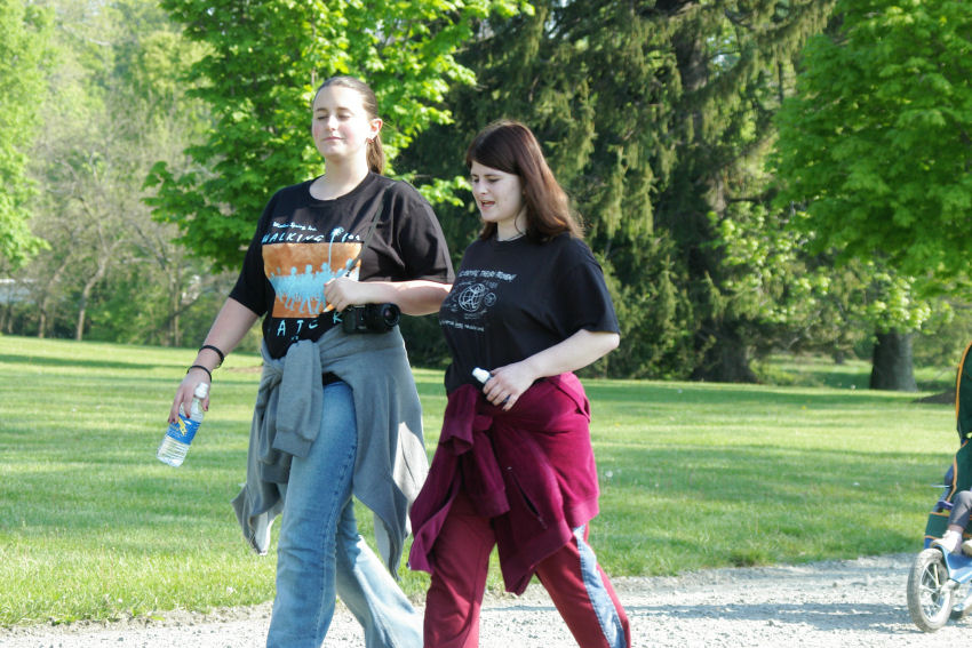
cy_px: 324
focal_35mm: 140
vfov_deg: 9.8
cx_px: 486
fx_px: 3767
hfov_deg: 14.7
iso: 400
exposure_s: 1/250
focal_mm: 93
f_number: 9.5
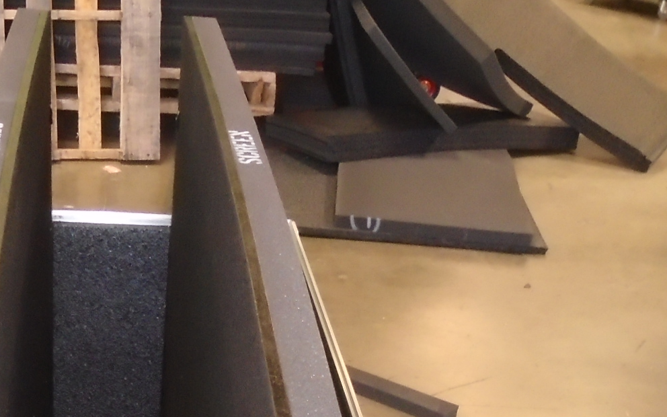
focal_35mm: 72
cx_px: 169
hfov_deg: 28.2
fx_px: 1309
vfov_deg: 16.3
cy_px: 648
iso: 320
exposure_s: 1/40
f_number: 3.2
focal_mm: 4.6
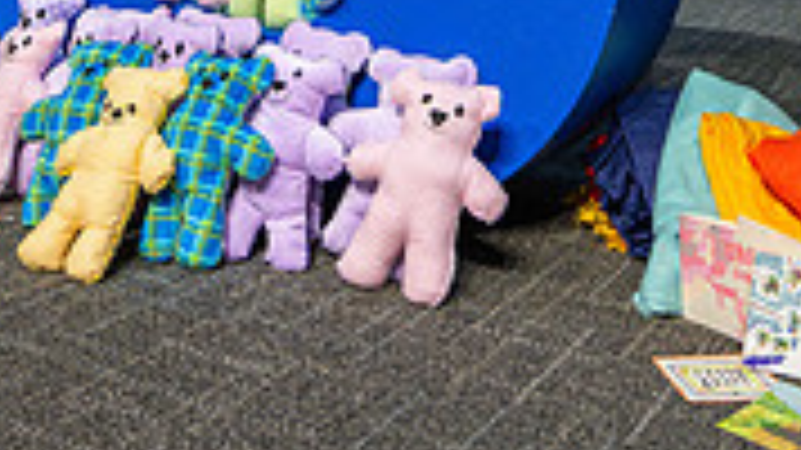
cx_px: 455
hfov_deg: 36.0
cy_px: -221
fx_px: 1232
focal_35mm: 58
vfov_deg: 18.4
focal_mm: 15.5
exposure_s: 1/100
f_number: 5.6
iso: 2500
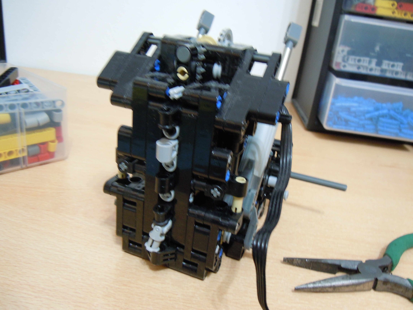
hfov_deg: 60.0
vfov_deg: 46.8
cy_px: 155
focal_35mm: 30
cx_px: 206
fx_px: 358
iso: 400
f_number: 3.5
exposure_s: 1/4
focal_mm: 5.4
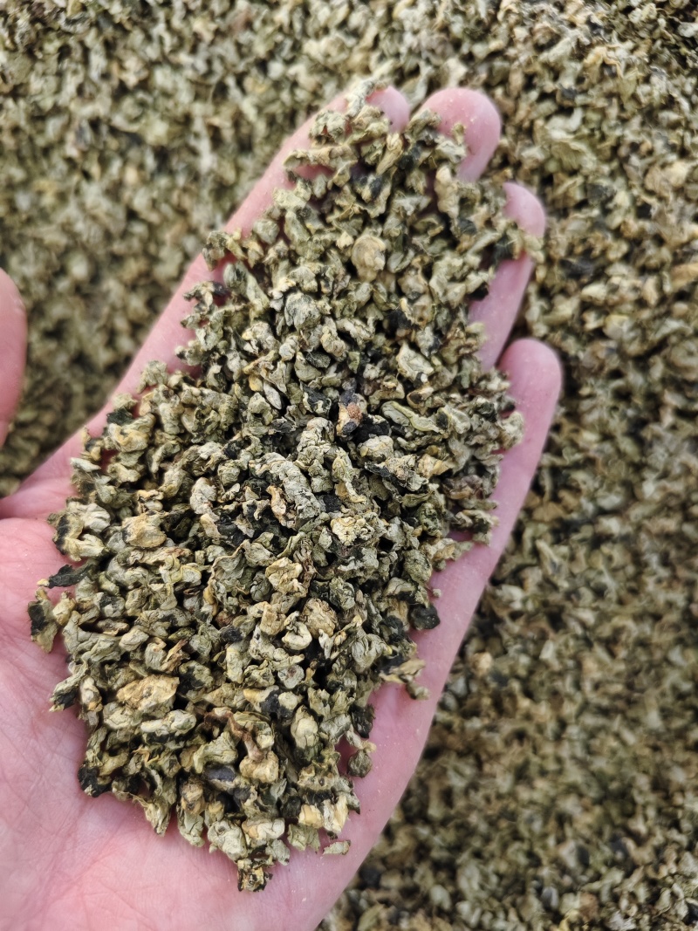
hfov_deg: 58.9
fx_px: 618
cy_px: 466
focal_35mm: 23
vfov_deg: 73.9
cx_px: 349
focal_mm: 5.56
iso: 4145
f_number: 1.88
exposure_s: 1/510
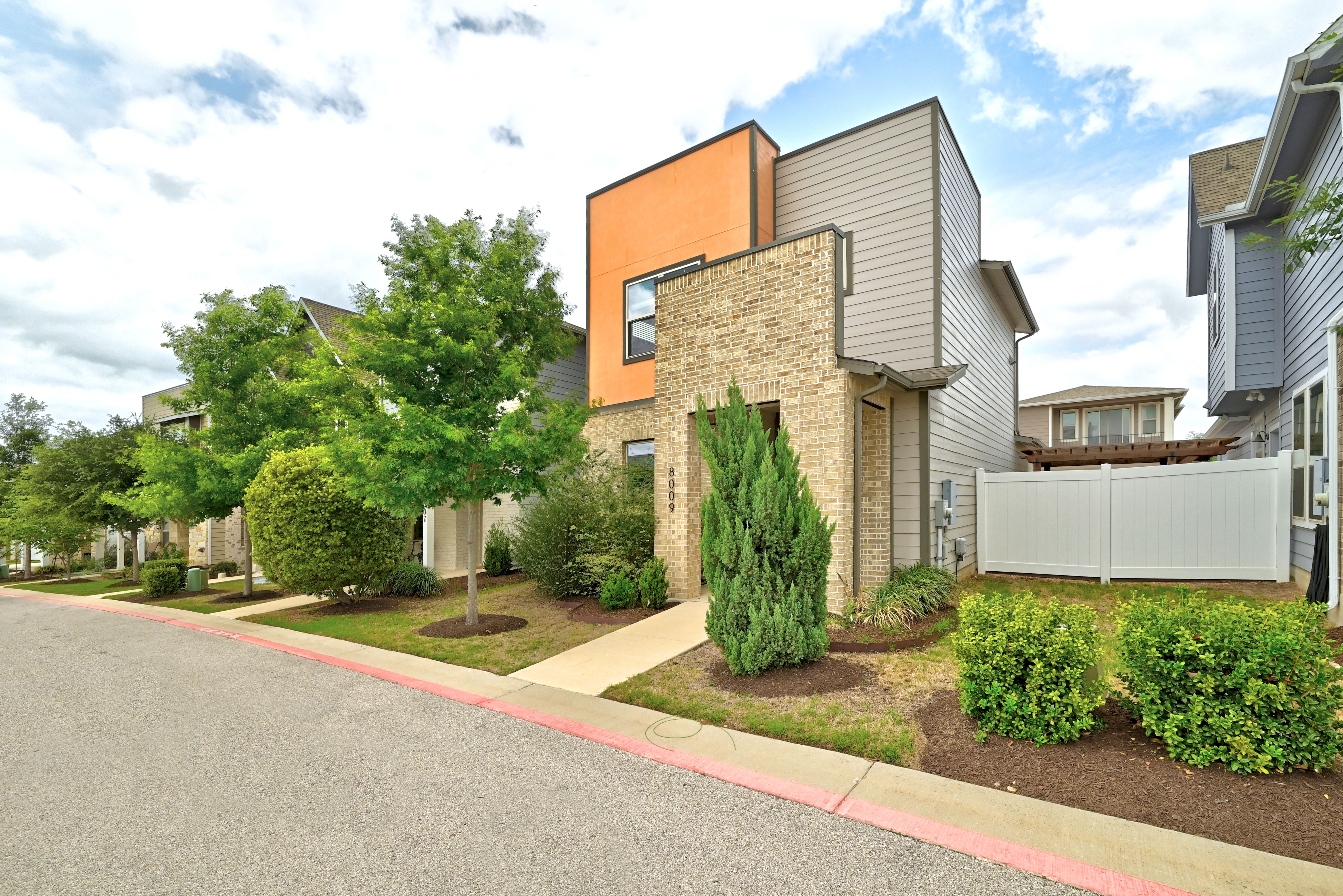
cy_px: 448
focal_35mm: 14
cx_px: 672
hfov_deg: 104.2
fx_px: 522
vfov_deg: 81.2
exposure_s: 1/250
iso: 400
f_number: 10
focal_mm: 14
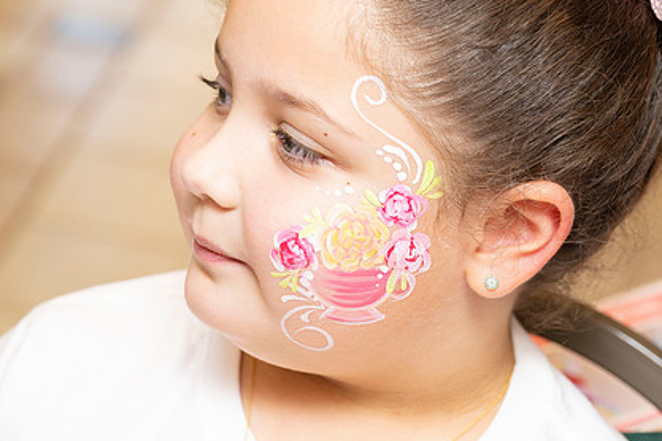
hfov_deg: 17.9
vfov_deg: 12.0
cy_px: 161
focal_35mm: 114
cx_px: 421
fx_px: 2096
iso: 400
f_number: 5
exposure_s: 1/100
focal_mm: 82
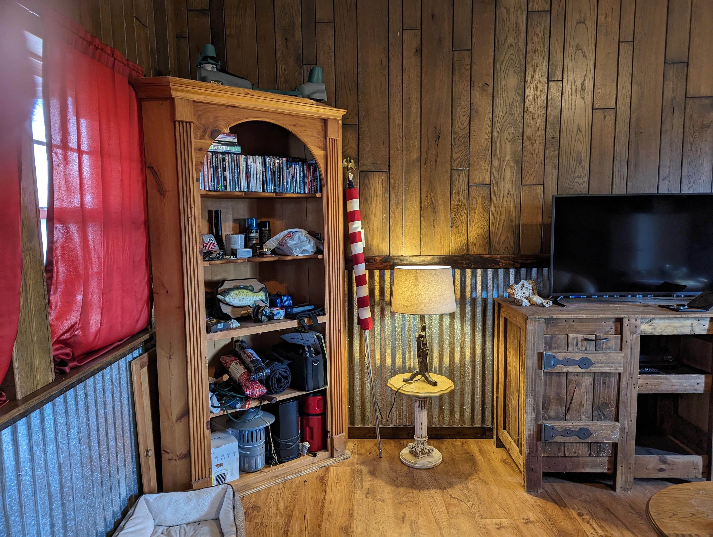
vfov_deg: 56.9
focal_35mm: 24
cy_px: 268
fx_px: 495
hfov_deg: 71.5
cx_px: 356
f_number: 1.85
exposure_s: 1/24
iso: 112
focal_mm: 6.81
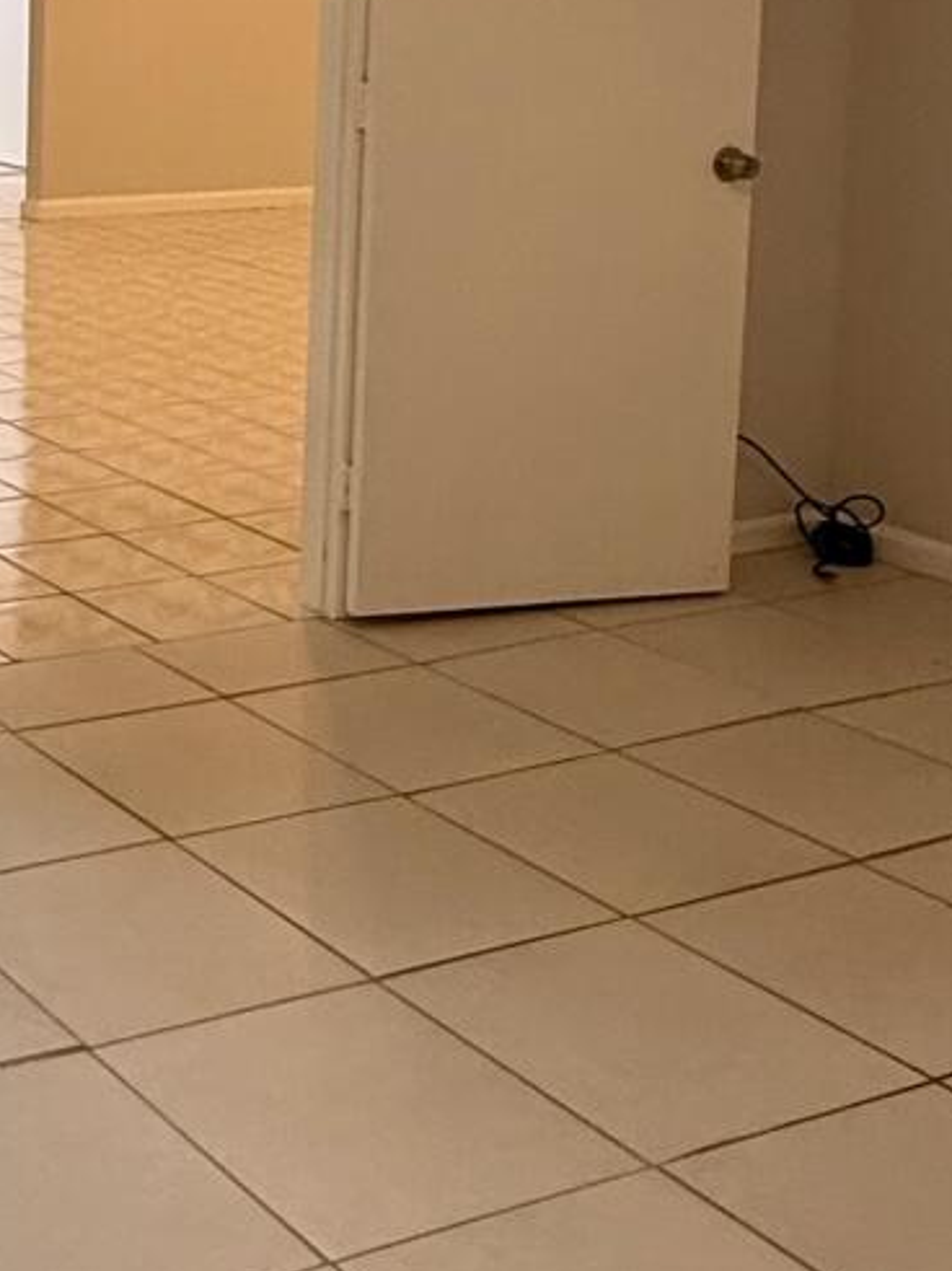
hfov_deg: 22.3
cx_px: -360
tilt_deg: -5.1
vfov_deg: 32.0
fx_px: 2091
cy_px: 106
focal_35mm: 57
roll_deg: -0.3
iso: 250
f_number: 2.2
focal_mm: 2.22
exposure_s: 1/120
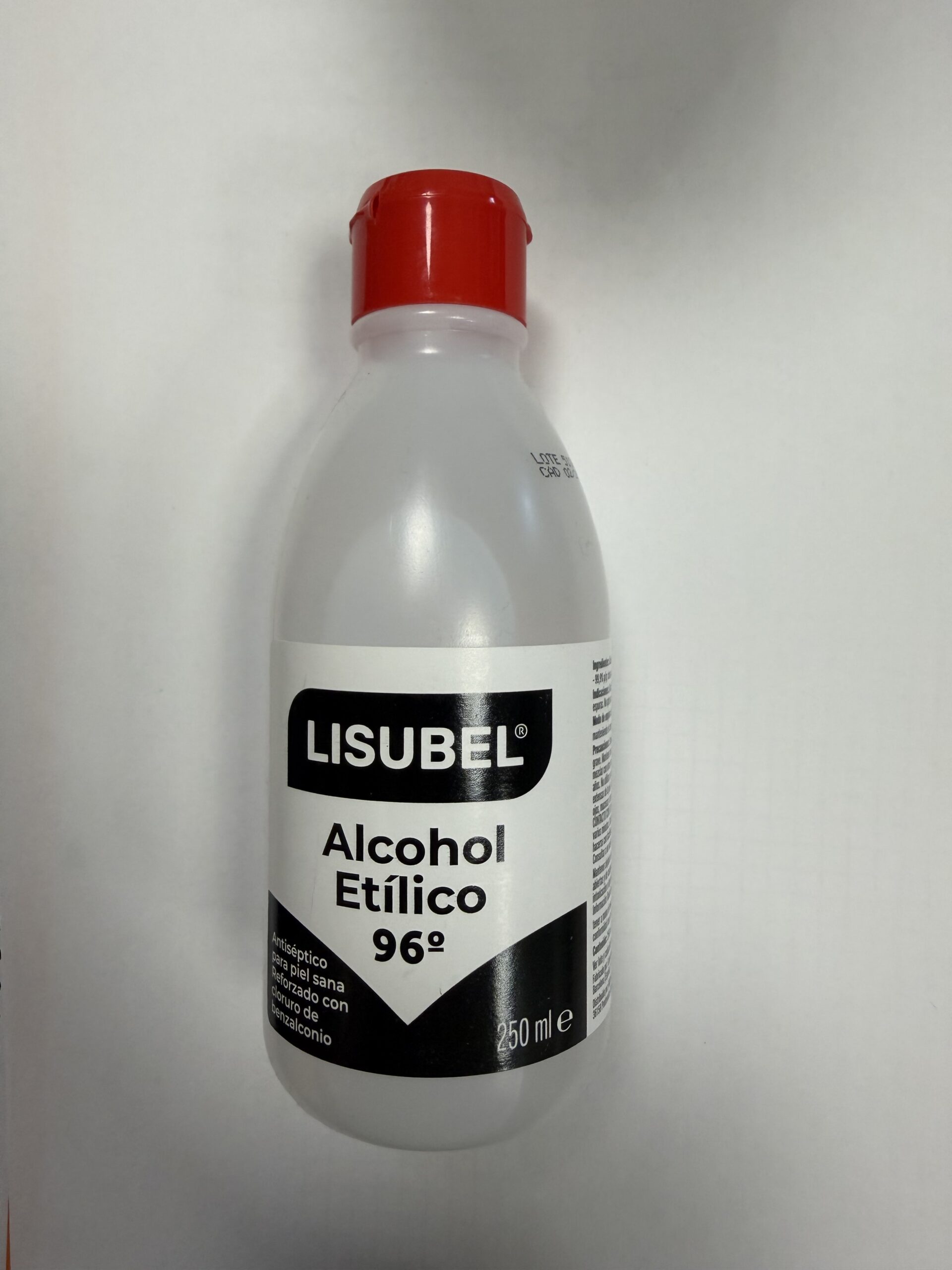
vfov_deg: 71.6
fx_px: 880
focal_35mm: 24
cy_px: 635
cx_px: 476
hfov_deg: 56.8
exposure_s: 1/100
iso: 160
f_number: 2.2
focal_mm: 2.22
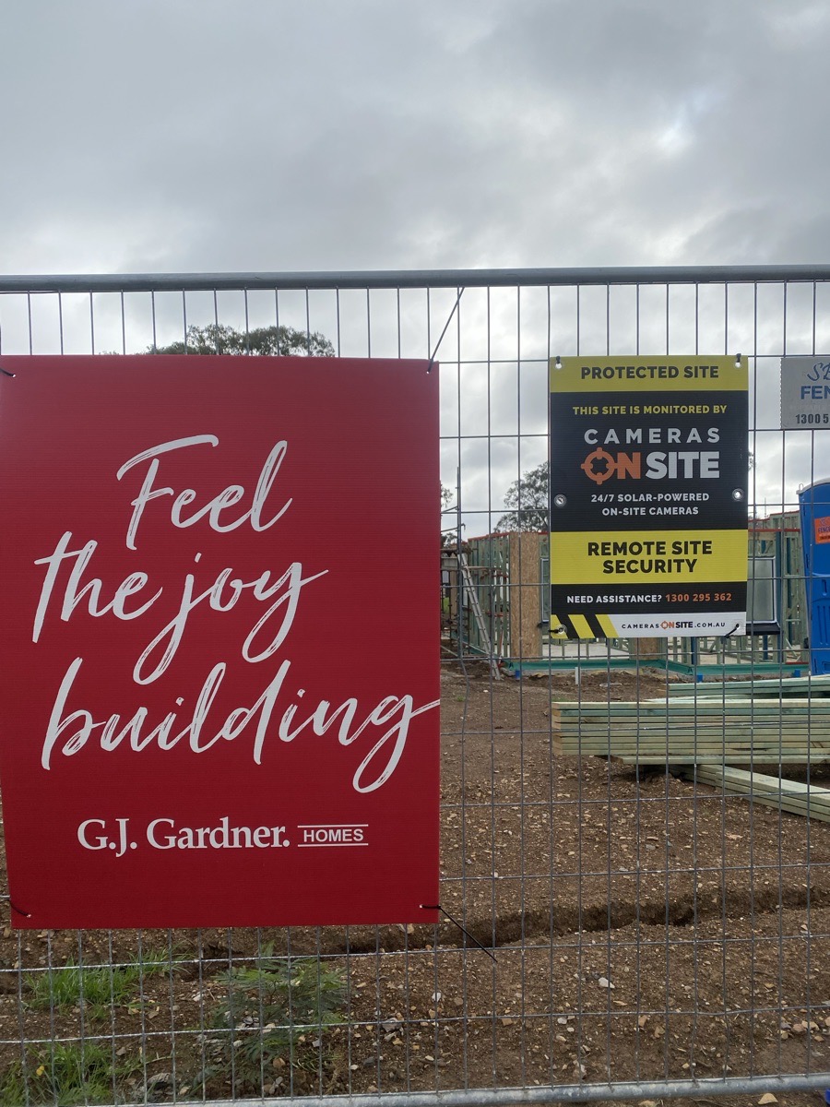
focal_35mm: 26
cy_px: 554
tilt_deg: +2.6
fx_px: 831
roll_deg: -0.1
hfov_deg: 53.1
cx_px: 415
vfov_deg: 67.3
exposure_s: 1/4274
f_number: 1.8
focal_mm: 4.25
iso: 32
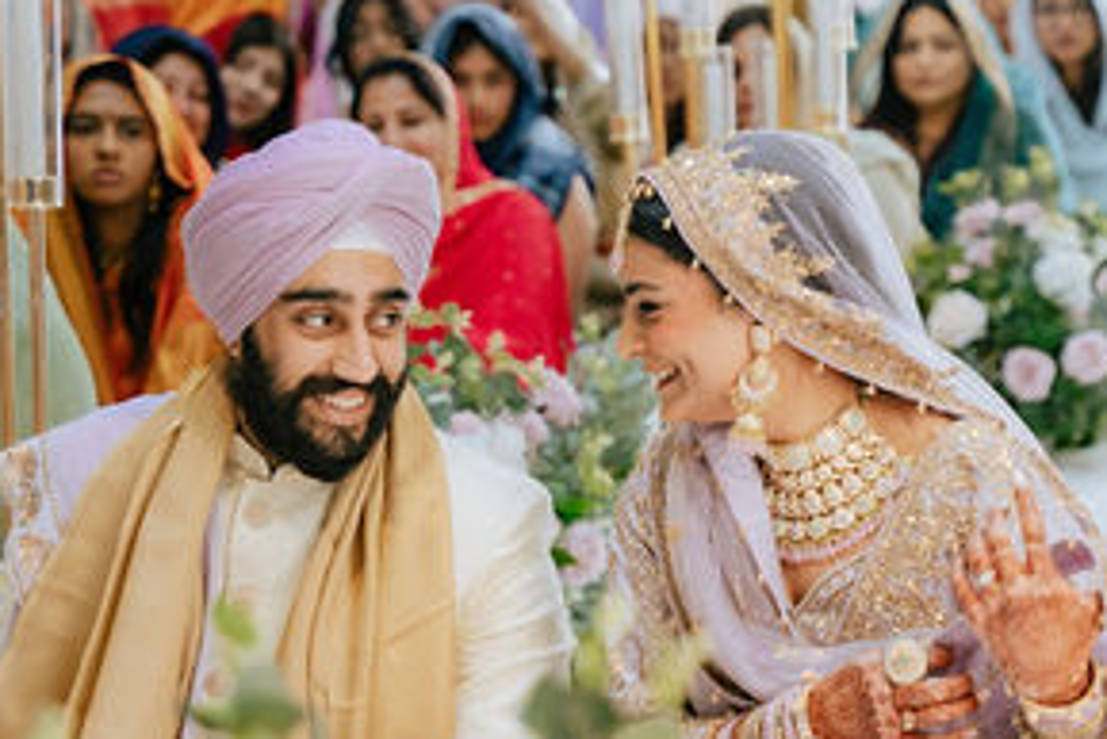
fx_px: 4768
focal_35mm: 155
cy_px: 320
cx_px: 885
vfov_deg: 8.9
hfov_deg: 13.2
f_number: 2.8
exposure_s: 1/250
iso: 1250
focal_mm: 70
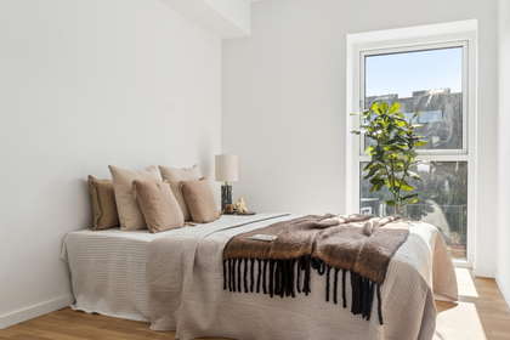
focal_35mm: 30
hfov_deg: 61.9
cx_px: 255
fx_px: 425
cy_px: 170
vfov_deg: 43.6
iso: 200
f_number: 8
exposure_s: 1/50
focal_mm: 20
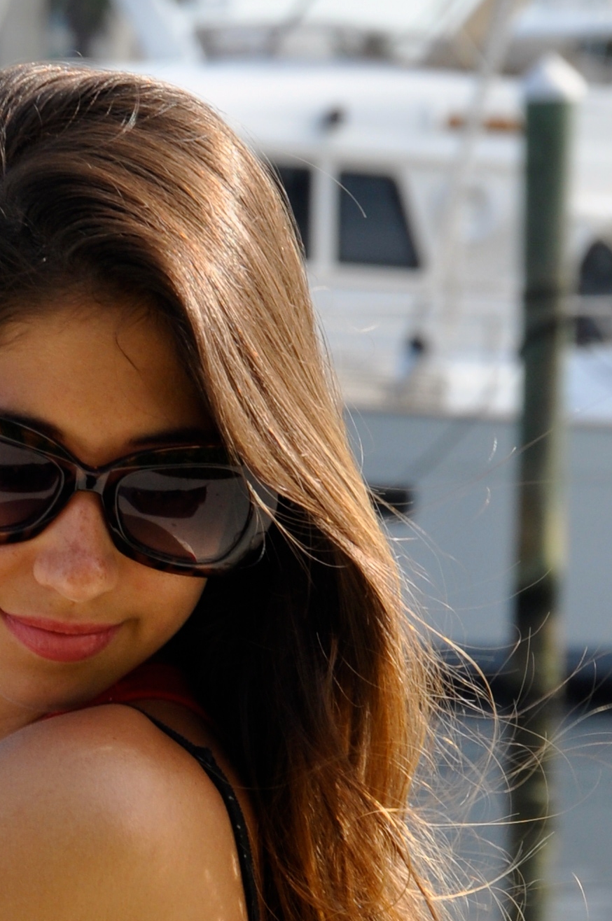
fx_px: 9373
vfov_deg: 5.6
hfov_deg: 3.7
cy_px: 706
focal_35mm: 367
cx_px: -162
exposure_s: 1/320
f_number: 9
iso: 200
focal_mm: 75
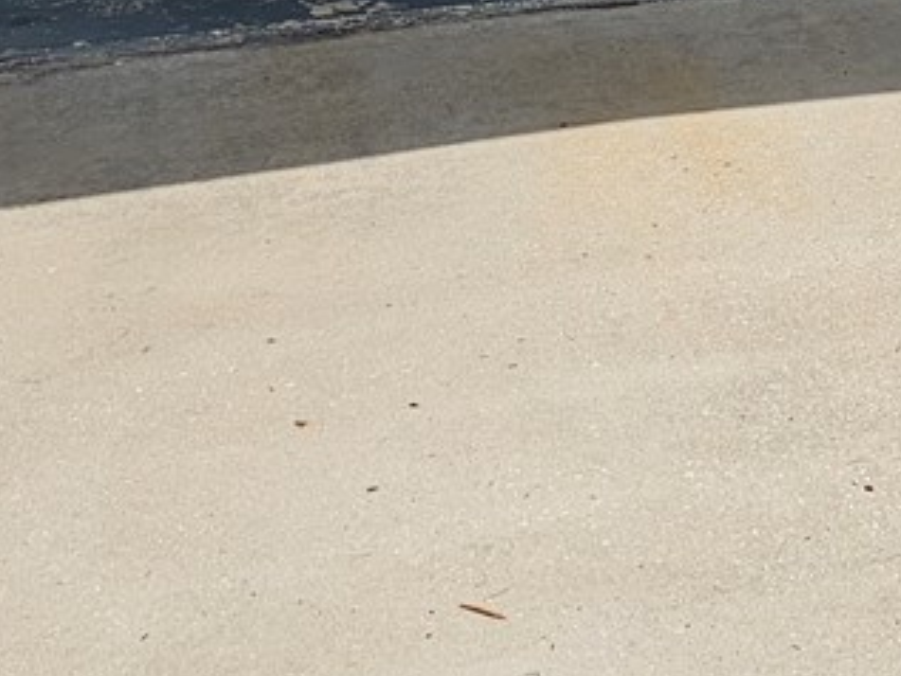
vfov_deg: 11.0
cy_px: -875
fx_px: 3020
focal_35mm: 116
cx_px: 1239
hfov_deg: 15.9
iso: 10
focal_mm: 6.3
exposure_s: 1/1067
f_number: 1.7
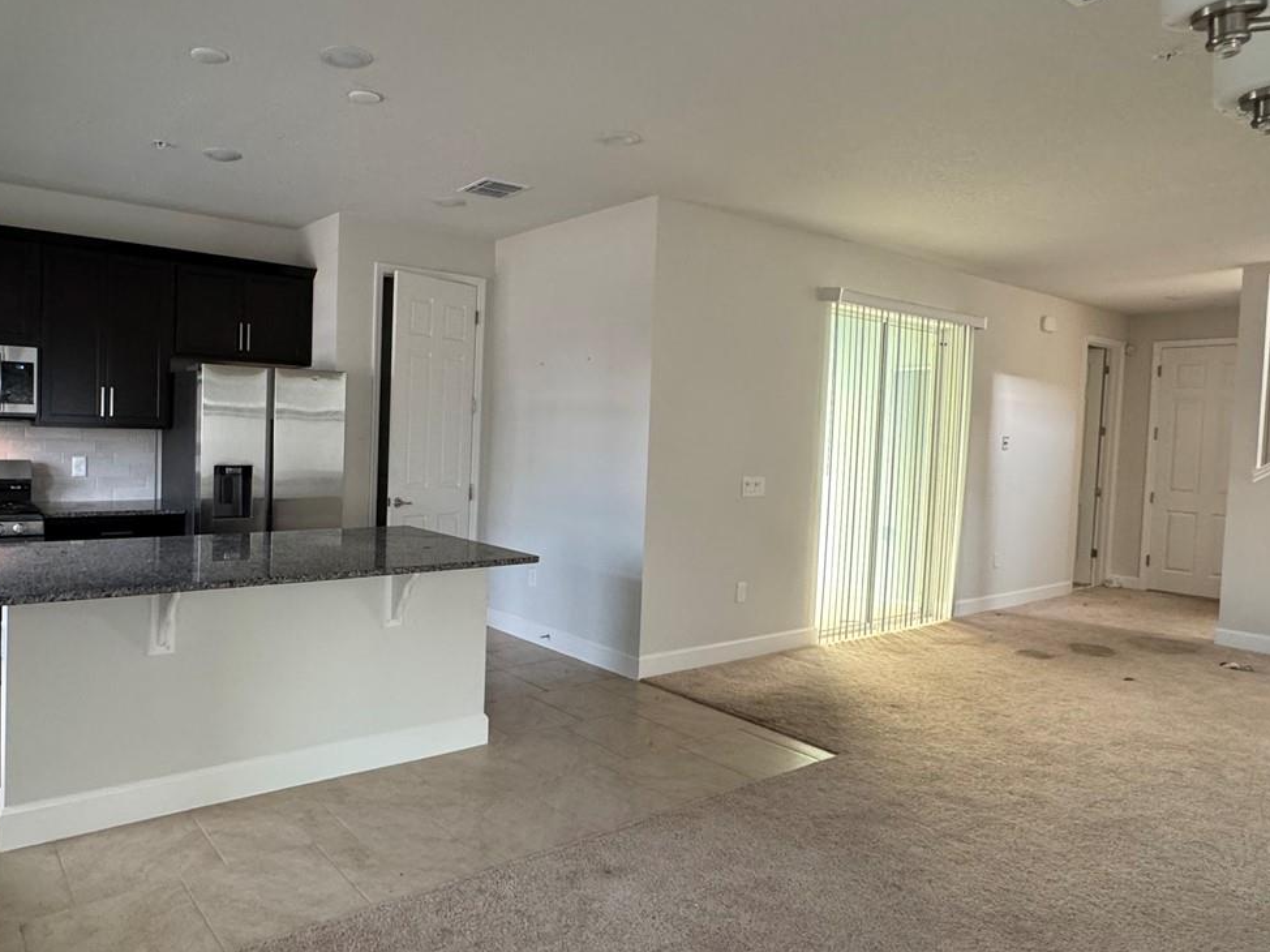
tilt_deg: -2.2
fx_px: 844
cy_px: 463
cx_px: 442
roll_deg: -2.6
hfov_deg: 72.1
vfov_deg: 58.8
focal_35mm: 23
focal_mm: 2.22
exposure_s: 1/60
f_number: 2.2
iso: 320
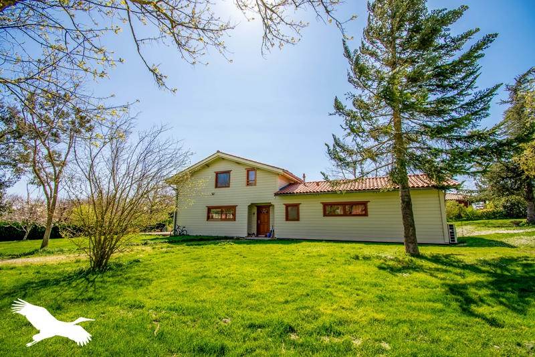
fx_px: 223
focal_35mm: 15
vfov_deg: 77.3
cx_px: 268
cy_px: 178
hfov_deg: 100.4
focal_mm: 10
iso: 160
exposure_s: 1/500
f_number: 6.3
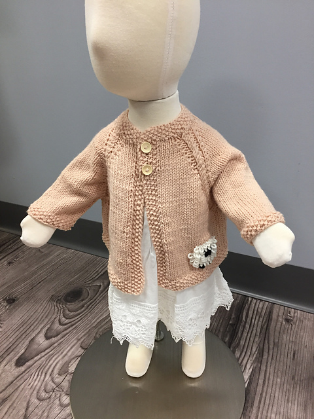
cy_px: 210
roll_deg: +2.3
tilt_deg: -24.7
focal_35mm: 29
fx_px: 351
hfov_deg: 48.2
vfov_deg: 61.7
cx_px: 157
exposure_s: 1/30
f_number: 2.2
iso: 40
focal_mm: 4.15
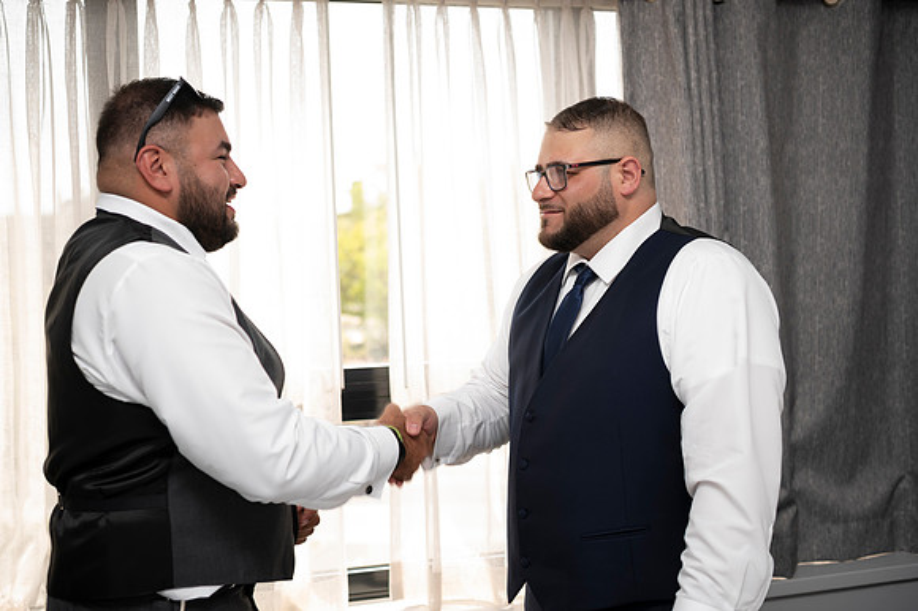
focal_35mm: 42
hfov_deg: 46.4
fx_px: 1070
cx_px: 459
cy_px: 306
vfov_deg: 31.9
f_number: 2.8
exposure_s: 1/100
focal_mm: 42
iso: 50
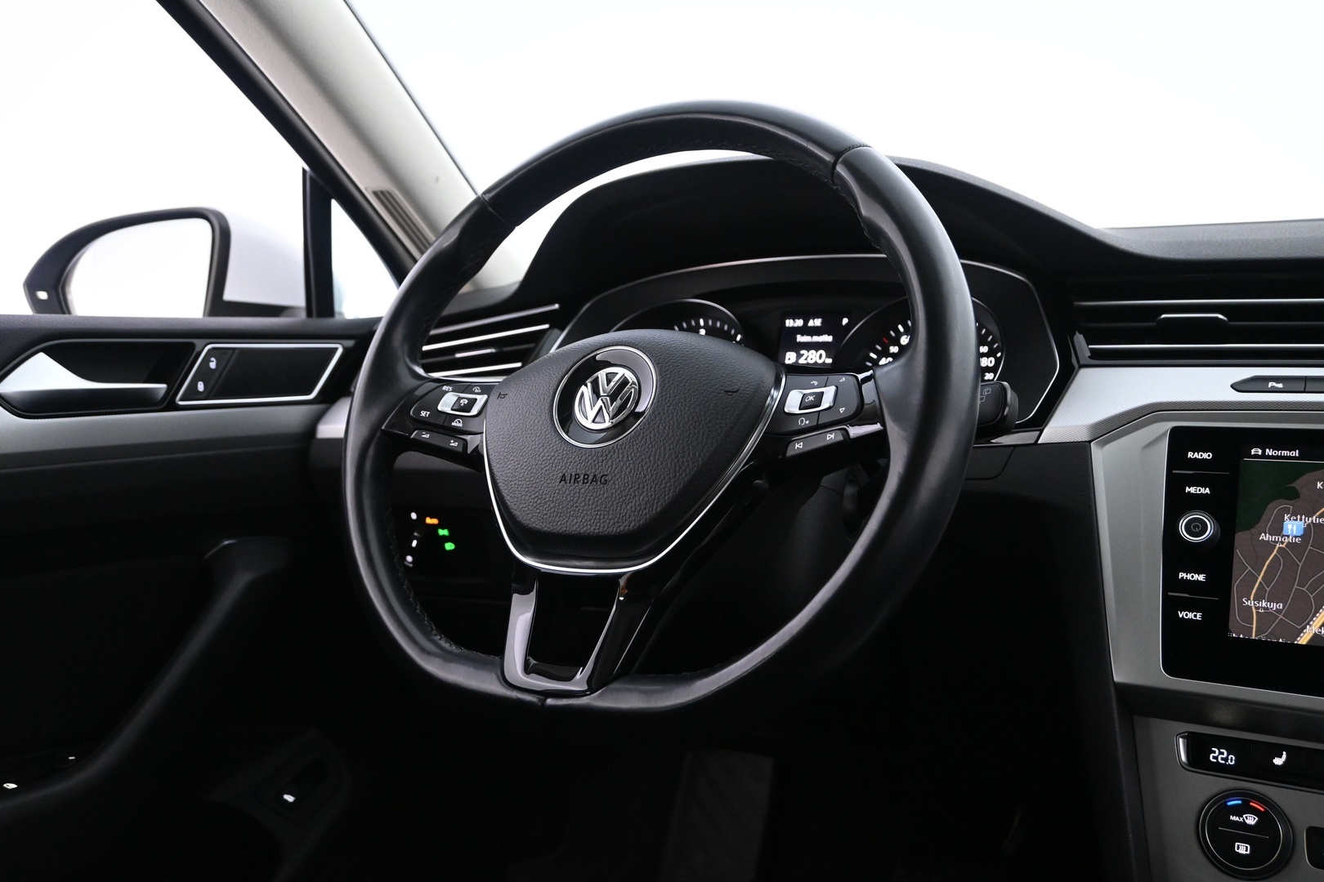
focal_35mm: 32
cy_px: 441
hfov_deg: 59.5
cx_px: 662
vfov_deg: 41.7
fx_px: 1158
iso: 2500
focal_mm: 21
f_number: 4
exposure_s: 1/30
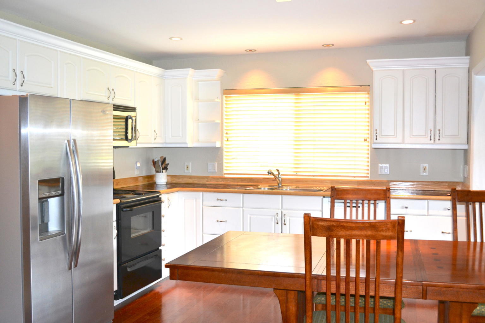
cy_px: 162
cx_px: 242
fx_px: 485
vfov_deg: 36.9
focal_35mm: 36
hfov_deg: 53.1
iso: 400
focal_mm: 24
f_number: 4
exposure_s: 1/60
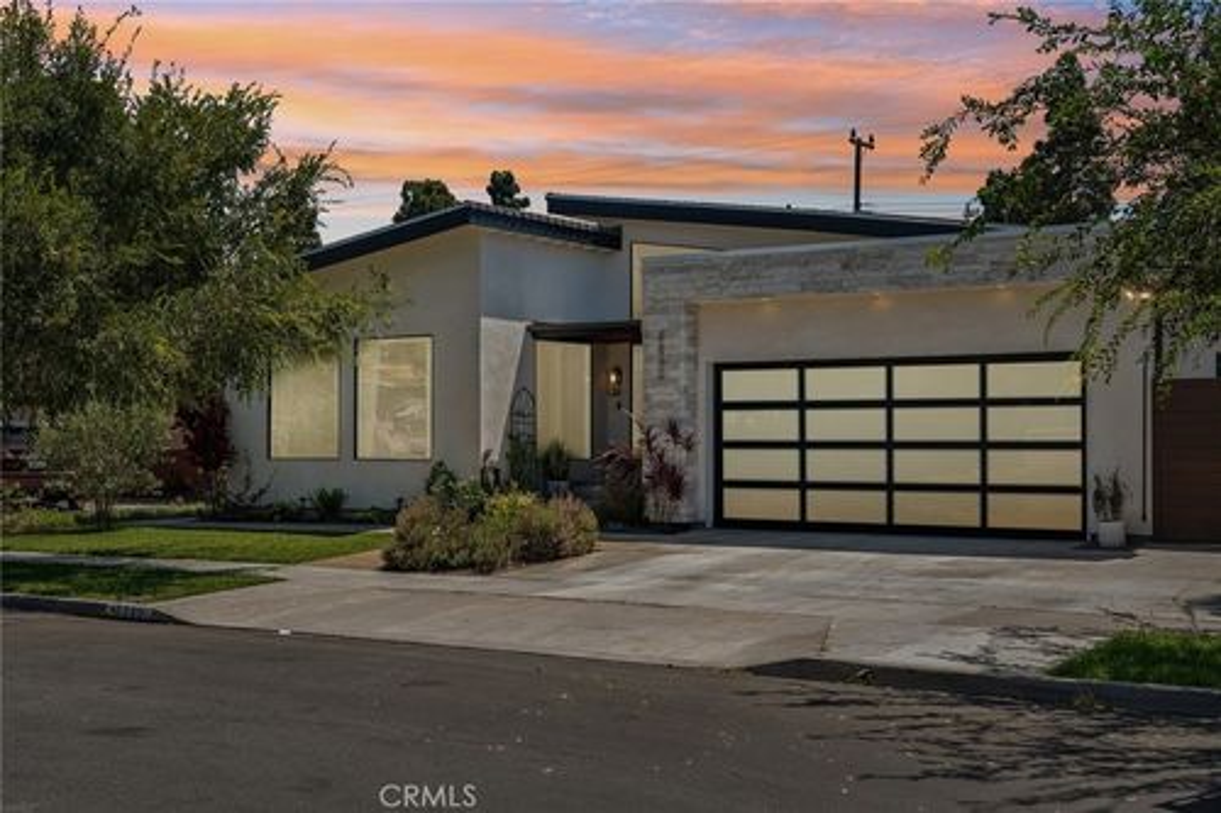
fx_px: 1526
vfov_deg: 29.8
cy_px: 406
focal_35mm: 45
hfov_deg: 43.6
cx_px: 610
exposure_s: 1/400
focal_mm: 45
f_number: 8
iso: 100
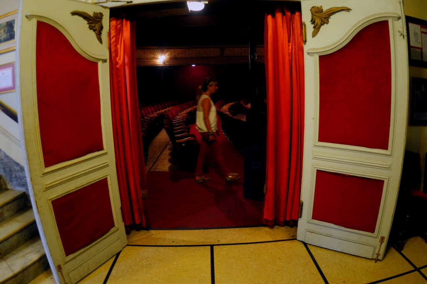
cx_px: 214
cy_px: 142
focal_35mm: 24
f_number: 3.2
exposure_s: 1/20
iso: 1000
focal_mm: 16
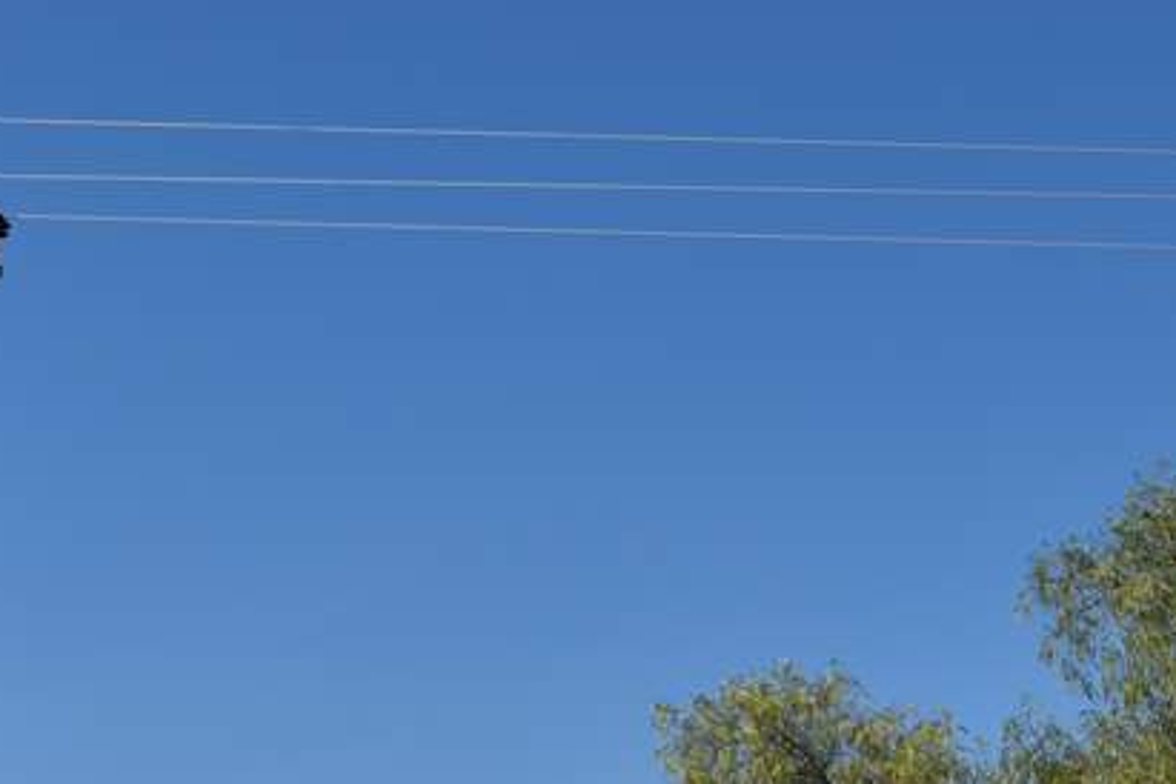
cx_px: 1558
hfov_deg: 18.1
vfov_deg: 12.9
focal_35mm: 105
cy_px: 704
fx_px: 3430
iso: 100
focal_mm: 24
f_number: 10
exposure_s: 1/400
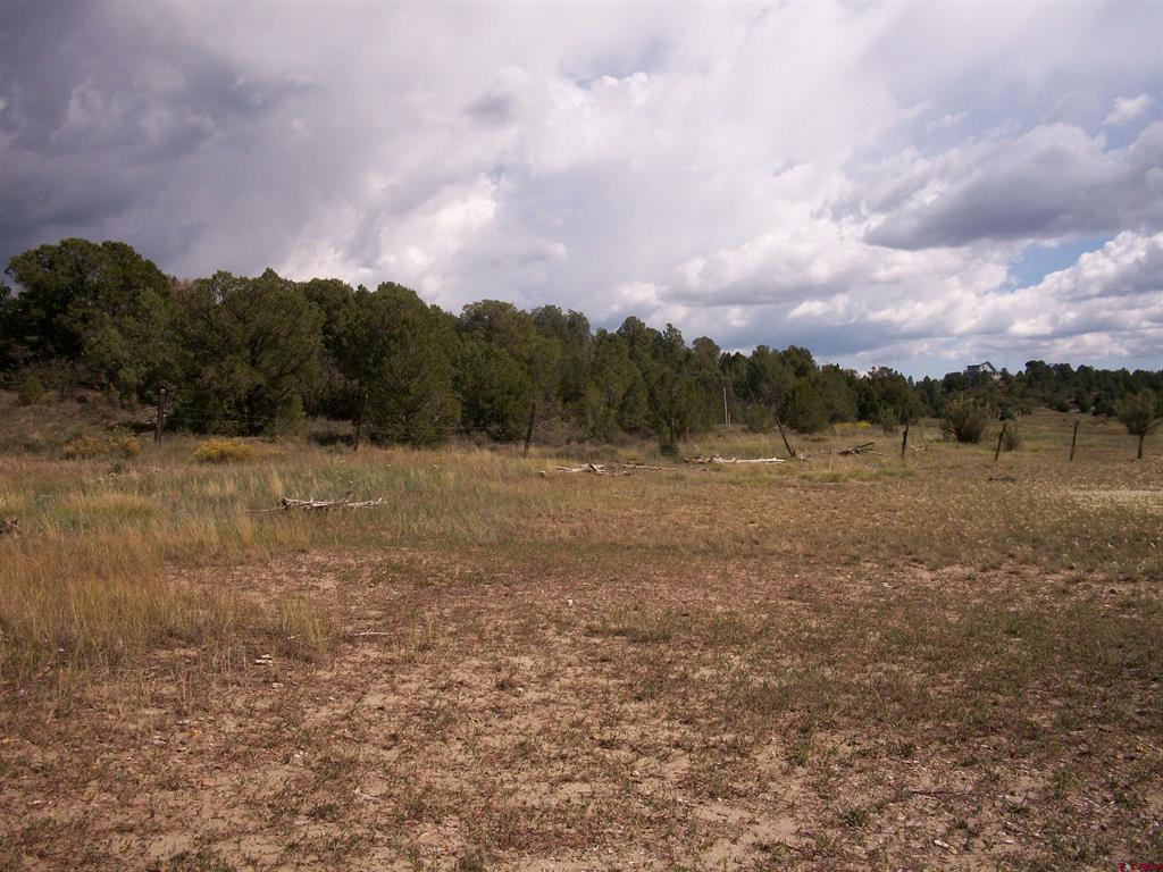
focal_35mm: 35
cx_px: 582
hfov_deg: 52.6
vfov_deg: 40.7
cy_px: 436
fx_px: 1176
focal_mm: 6.3
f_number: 5.6
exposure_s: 1/640
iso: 80
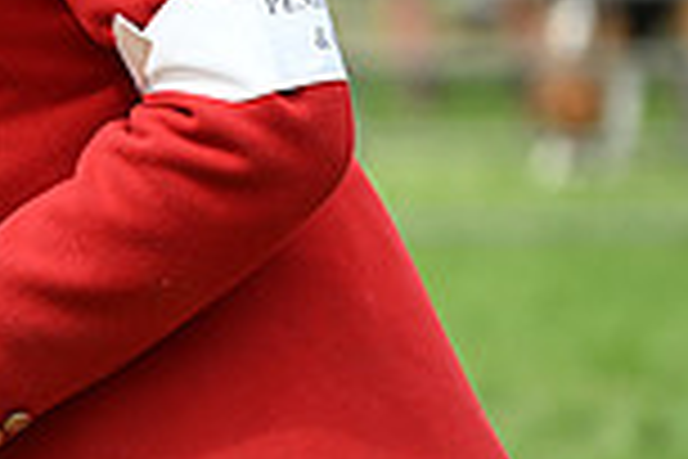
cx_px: -585
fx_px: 11982
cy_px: -88
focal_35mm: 627
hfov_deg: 3.3
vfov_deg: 2.2
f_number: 4
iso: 180
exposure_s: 1/1000
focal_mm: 165
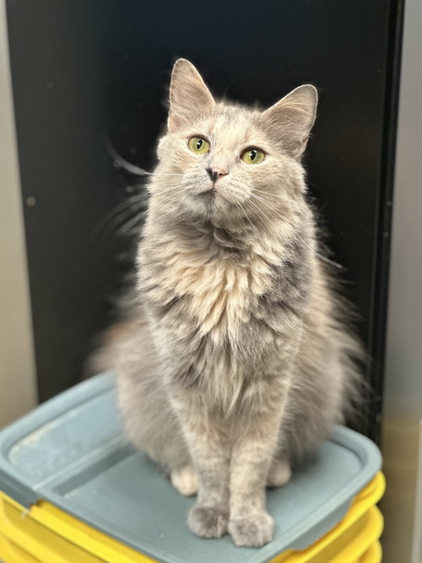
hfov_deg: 19.1
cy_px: 282
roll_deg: -1.0
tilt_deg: -25.8
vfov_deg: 25.3
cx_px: 211
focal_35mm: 77
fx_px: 1252
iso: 320
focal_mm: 9
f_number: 2.8
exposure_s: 1/40
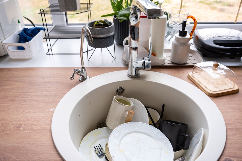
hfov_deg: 63.7
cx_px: 121
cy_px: 80
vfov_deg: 45.0
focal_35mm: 29
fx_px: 195
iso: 160
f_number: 4
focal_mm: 19.2
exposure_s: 1/13
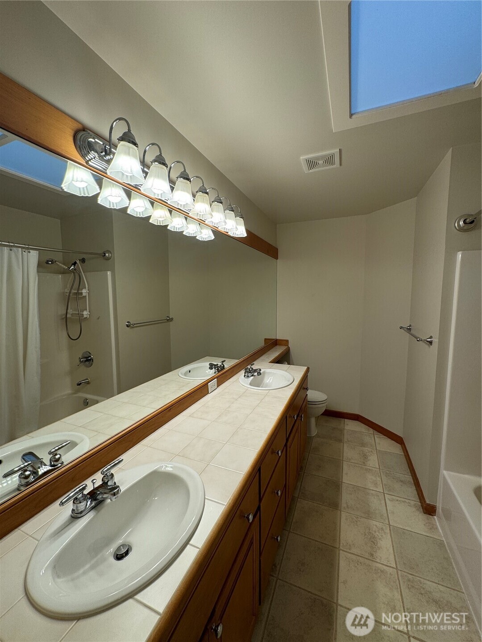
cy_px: 321
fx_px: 260
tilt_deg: -6.0
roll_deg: +0.0
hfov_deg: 85.7
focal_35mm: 14
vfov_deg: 102.1
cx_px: 241
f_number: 2.2
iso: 64
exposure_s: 1/120
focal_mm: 2.22
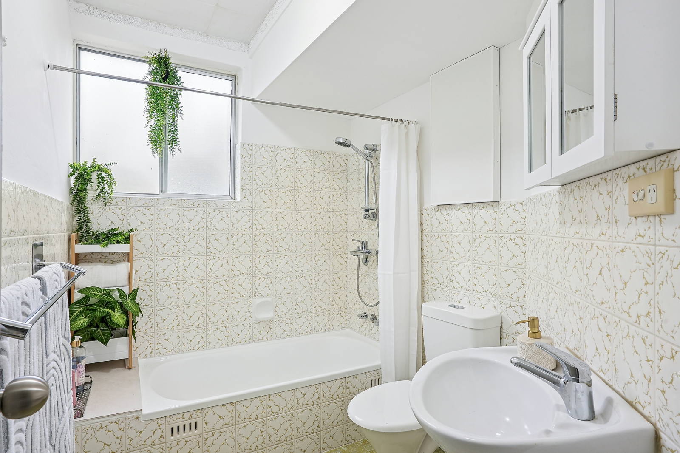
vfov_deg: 61.9
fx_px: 378
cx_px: 340
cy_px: 226
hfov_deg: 84.0
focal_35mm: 20
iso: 200
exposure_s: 1/13
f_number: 11
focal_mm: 20
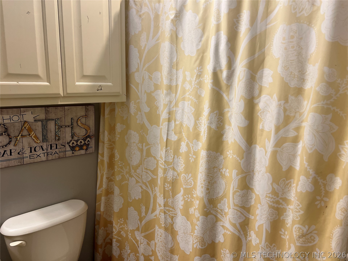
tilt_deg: -11.7
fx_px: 261
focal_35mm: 26
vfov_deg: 53.1
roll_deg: -1.4
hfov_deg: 67.3
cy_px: 130
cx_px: 174
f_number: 1.5
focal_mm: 5.7
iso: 125
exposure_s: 1/120
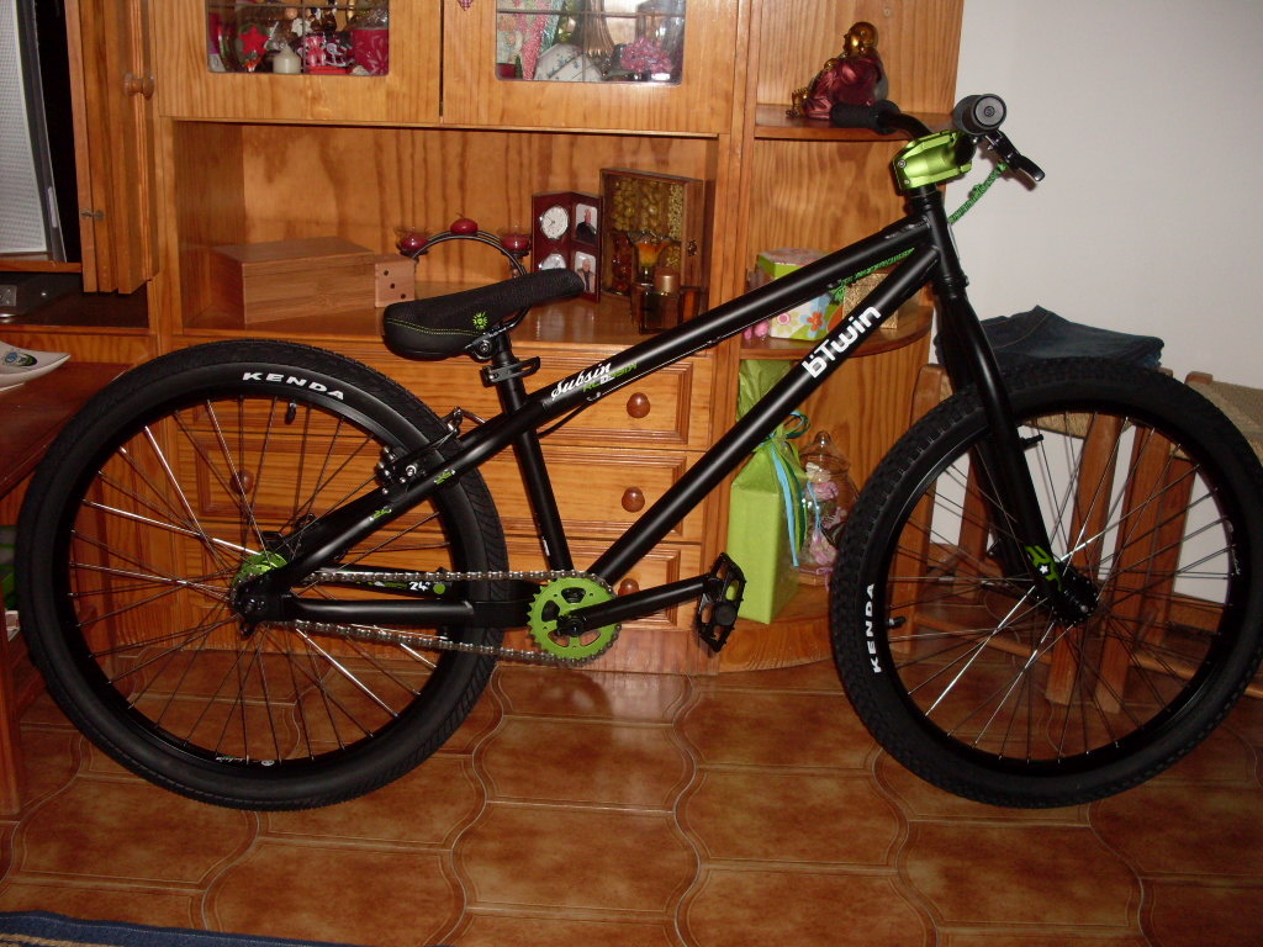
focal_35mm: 38
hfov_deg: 49.0
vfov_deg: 37.7
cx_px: 632
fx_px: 1386
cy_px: 474
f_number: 2.8
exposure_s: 1/45
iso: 100
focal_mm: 6.3
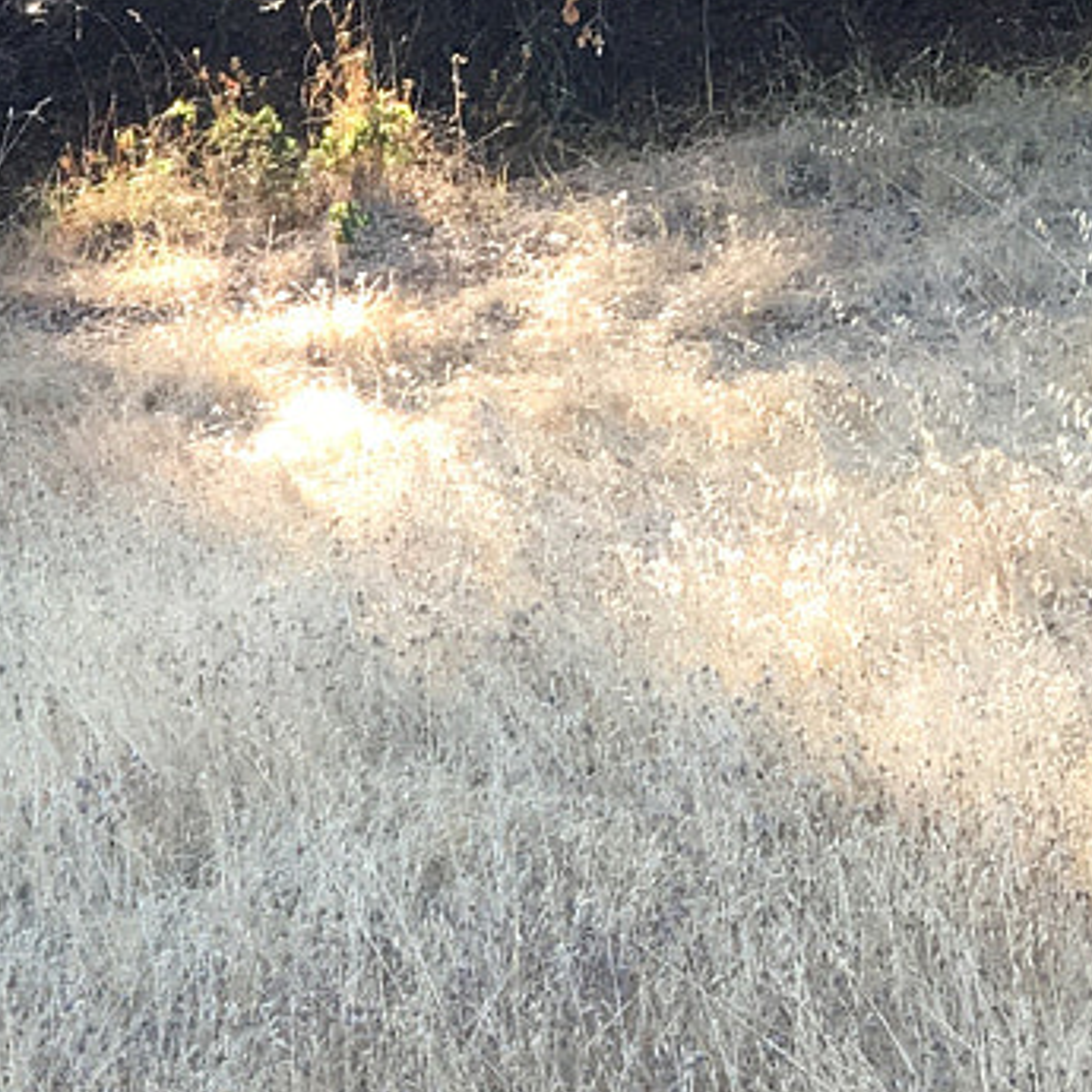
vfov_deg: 14.3
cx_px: -940
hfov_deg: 13.1
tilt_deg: -8.7
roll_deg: -1.0
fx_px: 4247
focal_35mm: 119
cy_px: 1171
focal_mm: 4.15
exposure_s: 1/120
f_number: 2.2
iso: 40
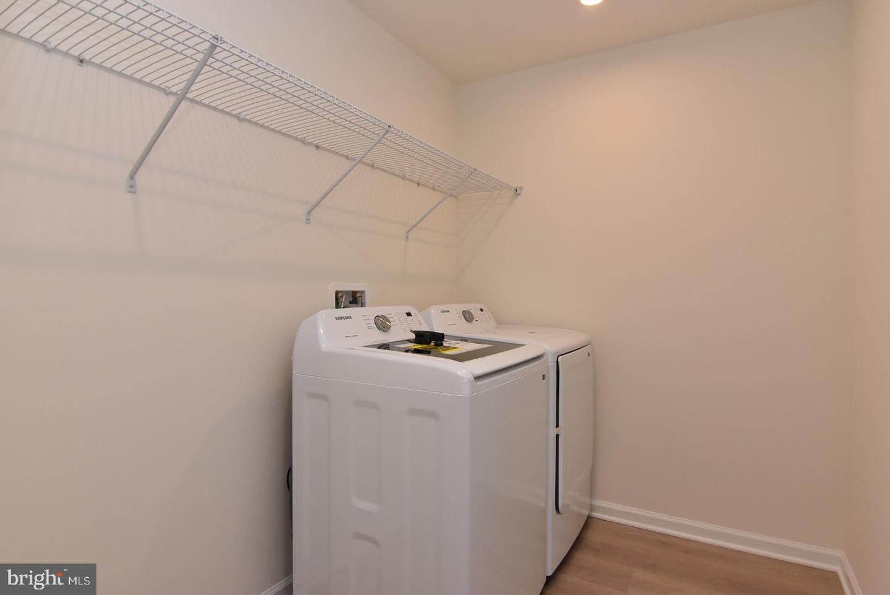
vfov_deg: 67.5
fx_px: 445
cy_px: 298
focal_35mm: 18
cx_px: 445
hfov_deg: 90.0
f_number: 8
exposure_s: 1/125
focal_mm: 12
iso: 800
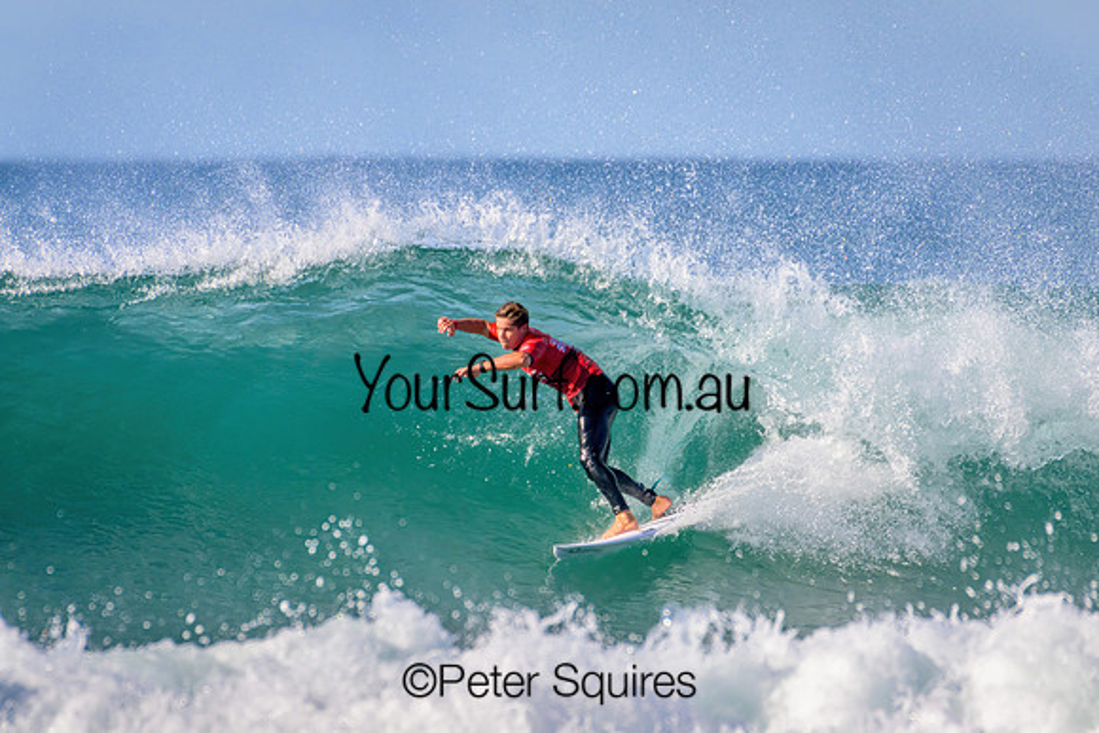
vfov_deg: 1.4
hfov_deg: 2.1
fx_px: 30533
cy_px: 366
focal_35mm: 1000
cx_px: 550
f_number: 11
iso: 1800
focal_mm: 1000
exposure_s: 1/2500
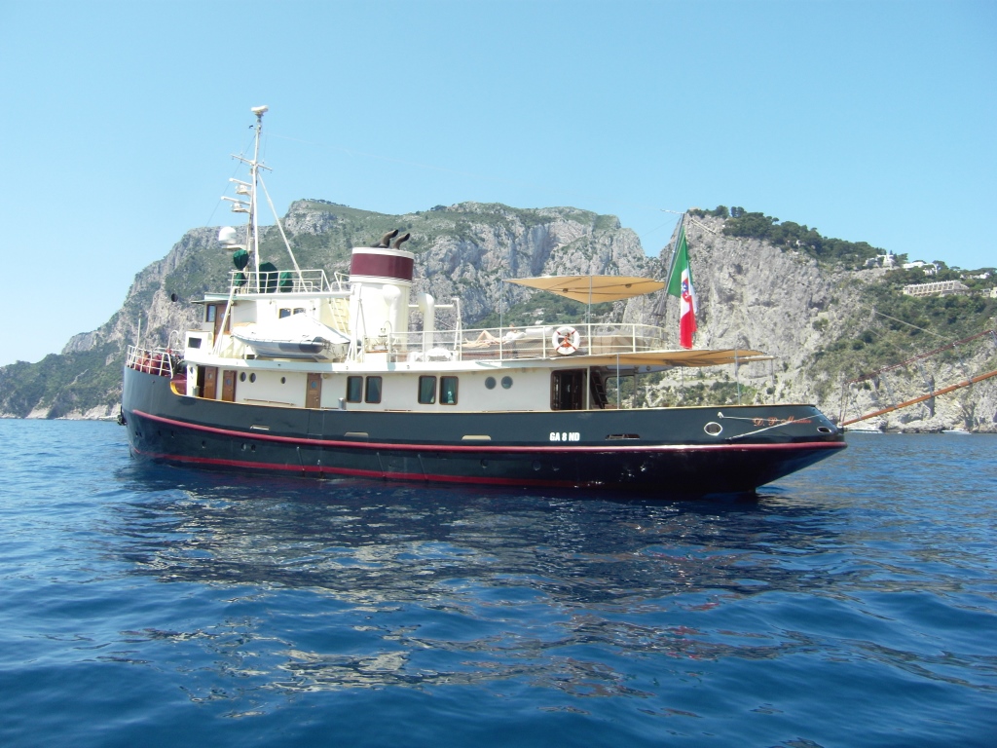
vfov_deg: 49.7
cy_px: 374
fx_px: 806
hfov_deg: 63.4
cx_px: 498
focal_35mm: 28
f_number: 7.3
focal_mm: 6
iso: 80
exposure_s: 1/160
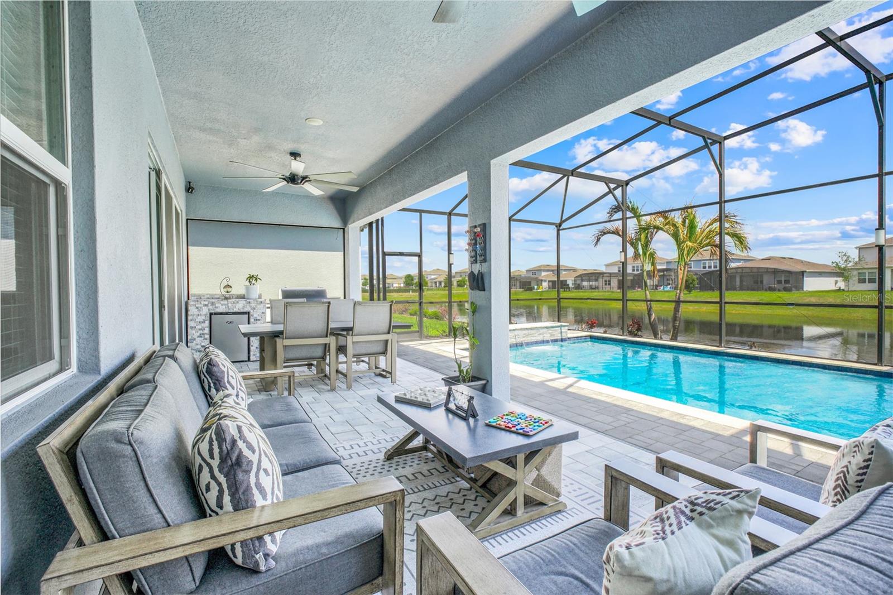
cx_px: 446
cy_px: 298
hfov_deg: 95.0
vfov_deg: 72.0
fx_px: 409
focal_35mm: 16
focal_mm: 11
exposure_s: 1/10
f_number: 9
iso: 250
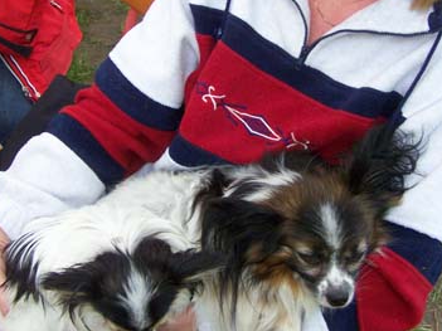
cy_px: 92
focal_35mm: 65
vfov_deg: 22.4
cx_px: 227
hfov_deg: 29.8
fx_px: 830
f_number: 2.8
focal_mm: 6.3
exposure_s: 1/160
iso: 160
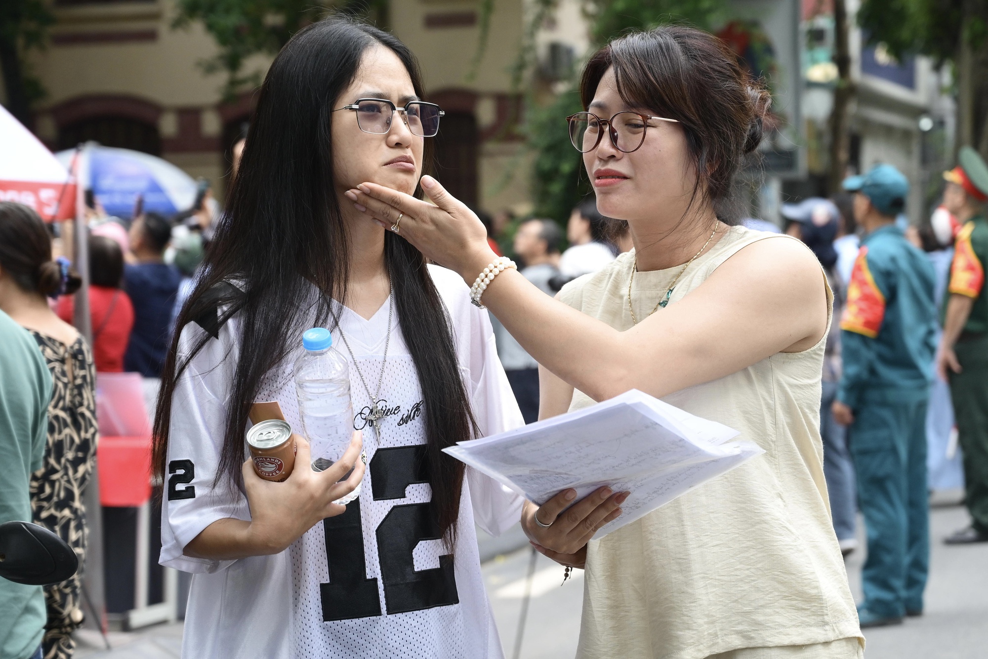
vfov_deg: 21.6
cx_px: 494
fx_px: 1729
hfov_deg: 31.9
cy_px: 330
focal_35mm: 63
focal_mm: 63
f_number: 4
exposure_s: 1/1000
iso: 800
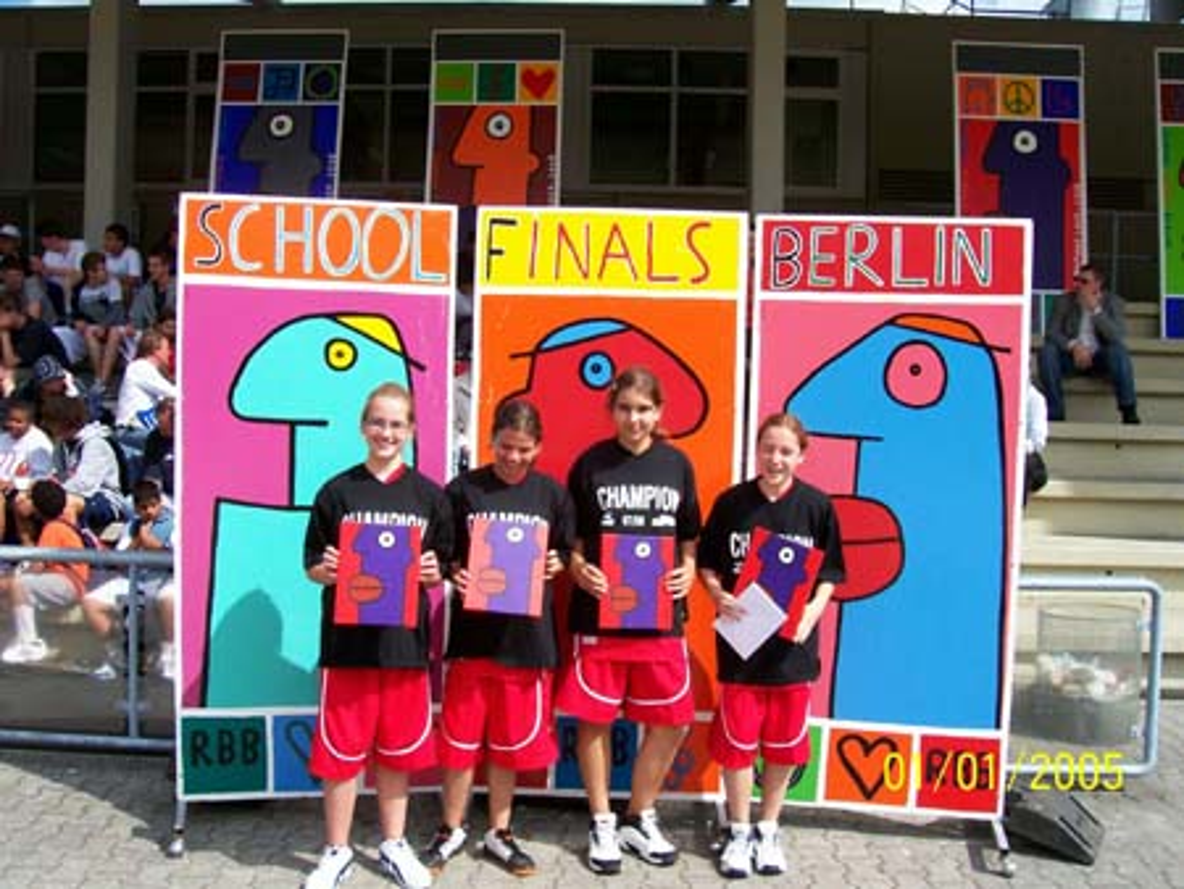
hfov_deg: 53.9
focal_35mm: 34
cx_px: 592
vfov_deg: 41.8
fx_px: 1164
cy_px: 444
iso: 80
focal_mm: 5.6
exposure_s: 1/492
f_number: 5.1
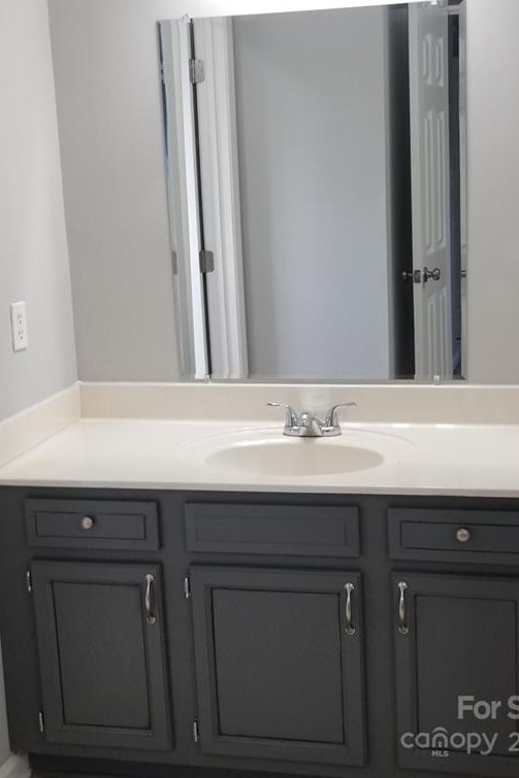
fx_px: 1190
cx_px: 278
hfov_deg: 24.6
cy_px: 384
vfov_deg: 36.3
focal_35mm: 55
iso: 64
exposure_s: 1/30
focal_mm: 6
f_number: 2.4
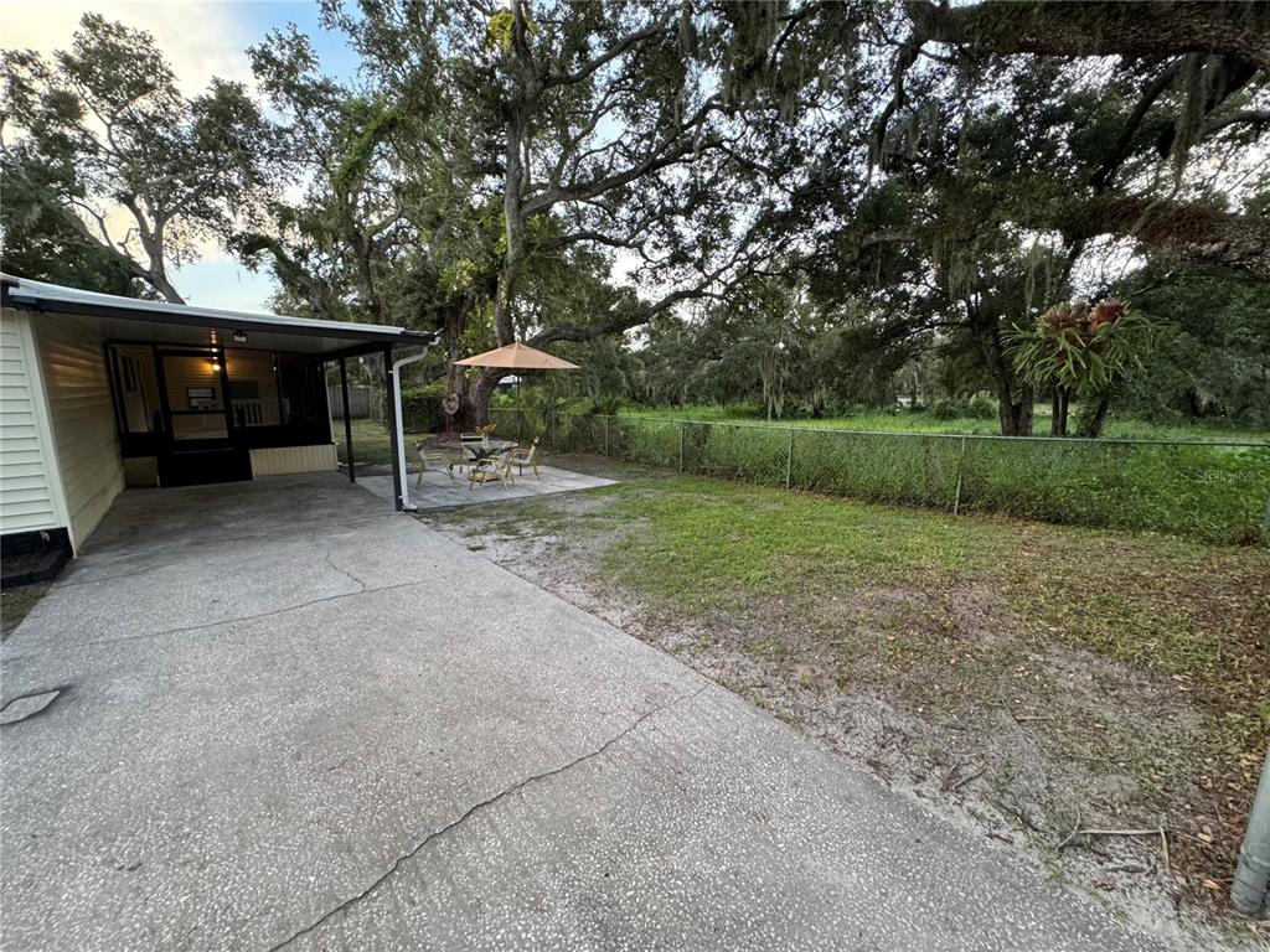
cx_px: 635
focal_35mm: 14
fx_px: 514
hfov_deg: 102.1
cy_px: 476
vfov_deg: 85.7
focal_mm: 2.22
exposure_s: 1/84
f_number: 2.2
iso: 320
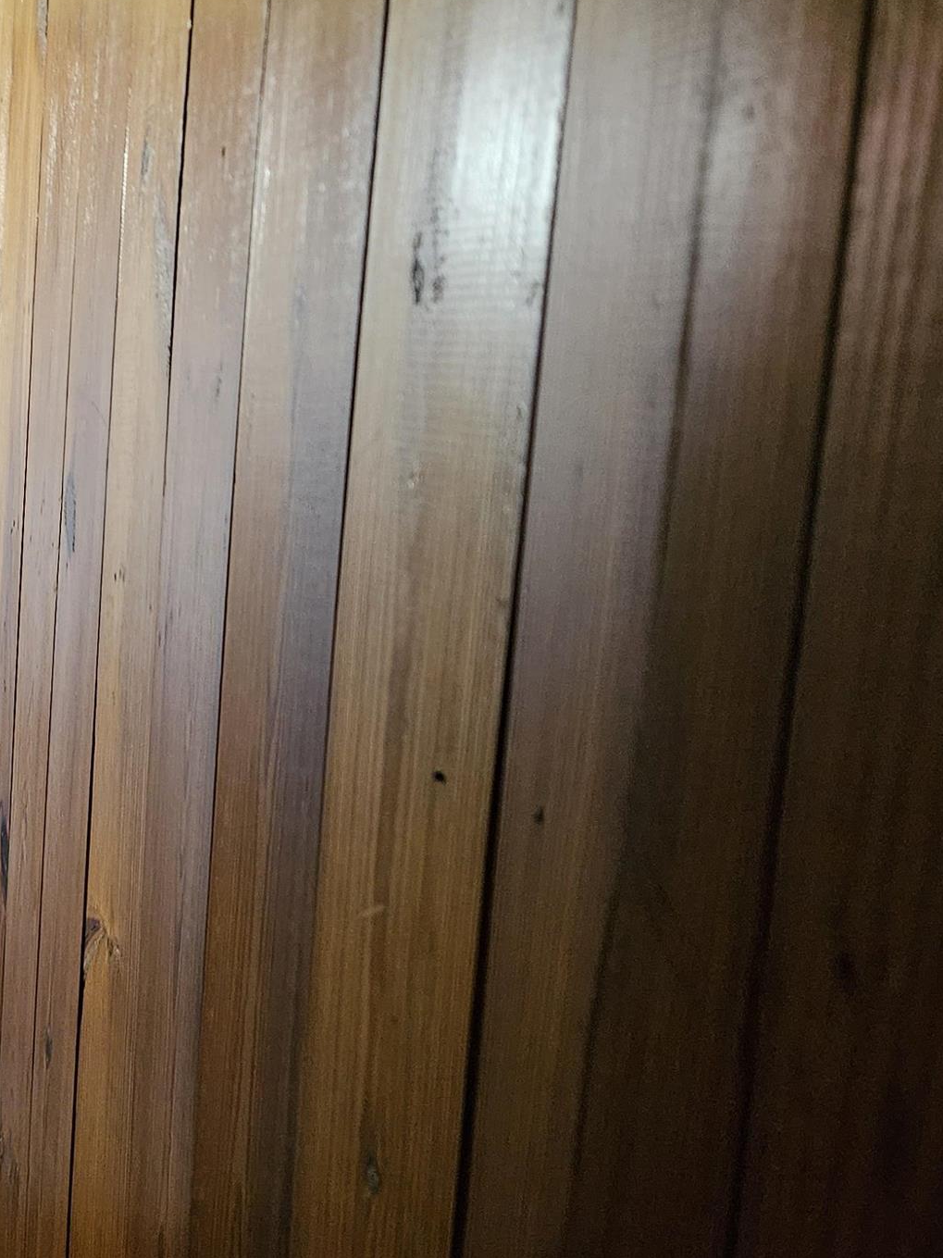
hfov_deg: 24.3
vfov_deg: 36.8
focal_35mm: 52
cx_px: -298
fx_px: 1889
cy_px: 639
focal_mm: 5.4
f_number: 1.8
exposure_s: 1/120
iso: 1000
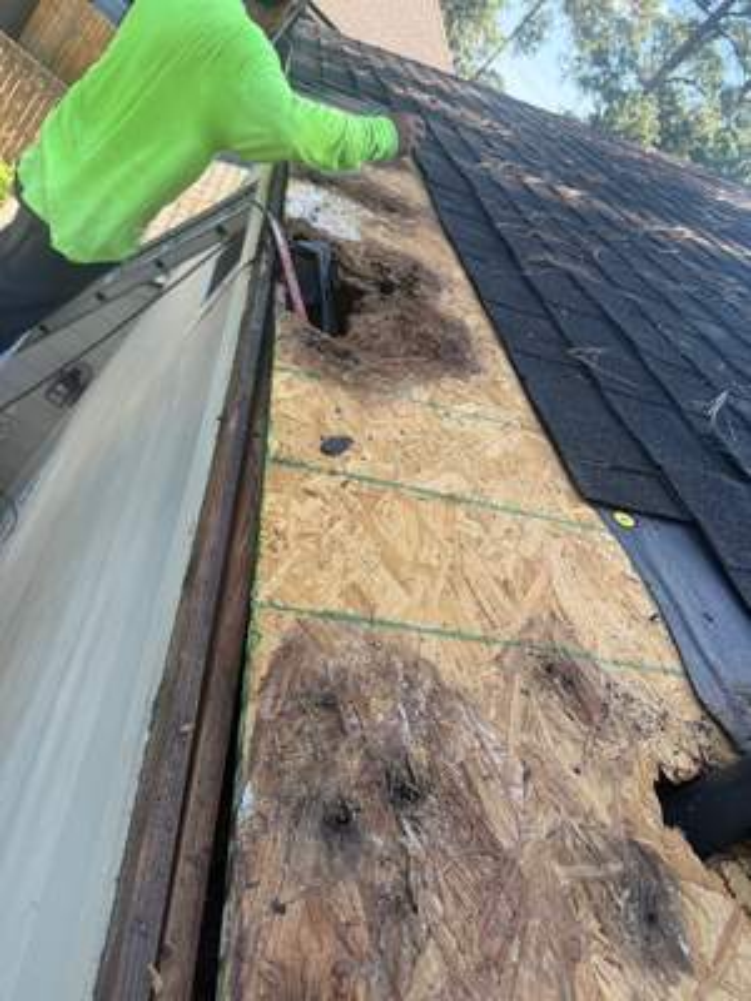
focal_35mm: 24
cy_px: 500
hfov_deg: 56.8
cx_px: 376
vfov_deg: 71.6
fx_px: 694
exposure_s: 1/822
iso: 100
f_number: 1.78
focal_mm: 6.76
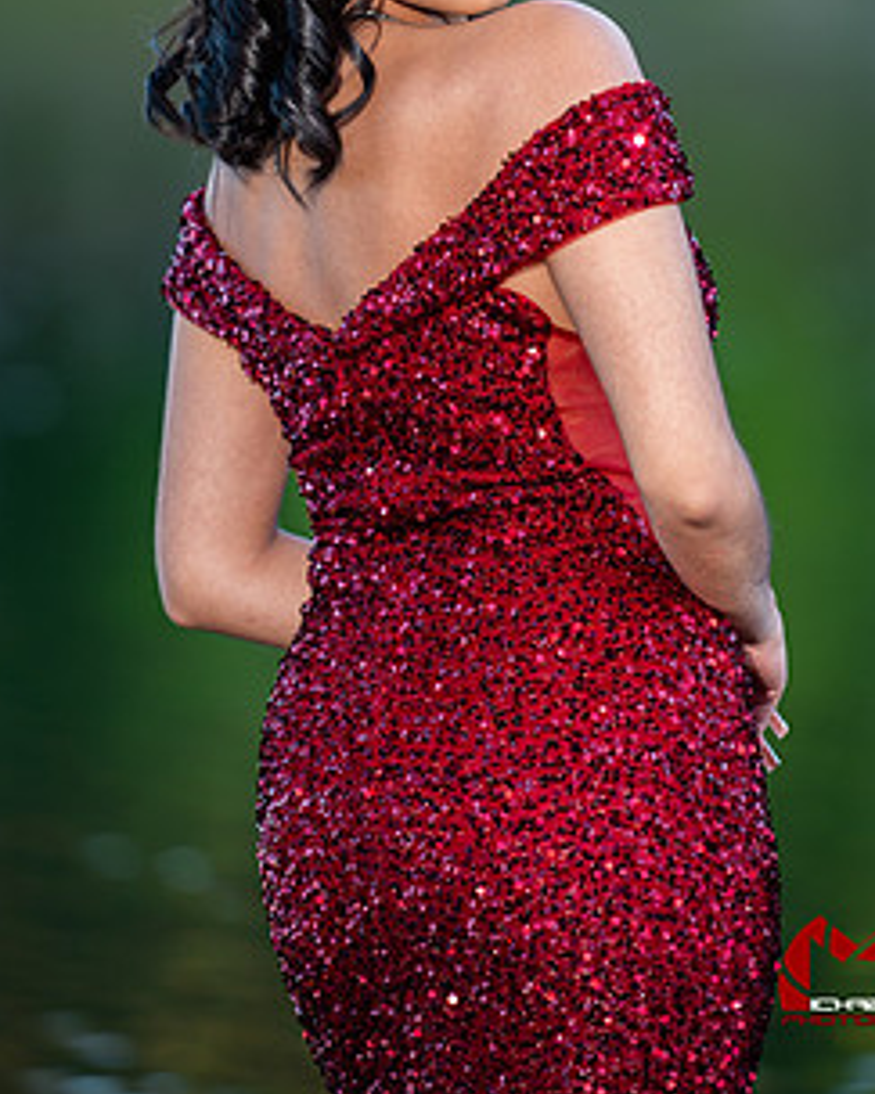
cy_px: 299
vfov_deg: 7.5
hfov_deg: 6.0
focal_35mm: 257
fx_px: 8323
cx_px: 524
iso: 320
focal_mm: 185
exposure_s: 1/200
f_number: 2.8
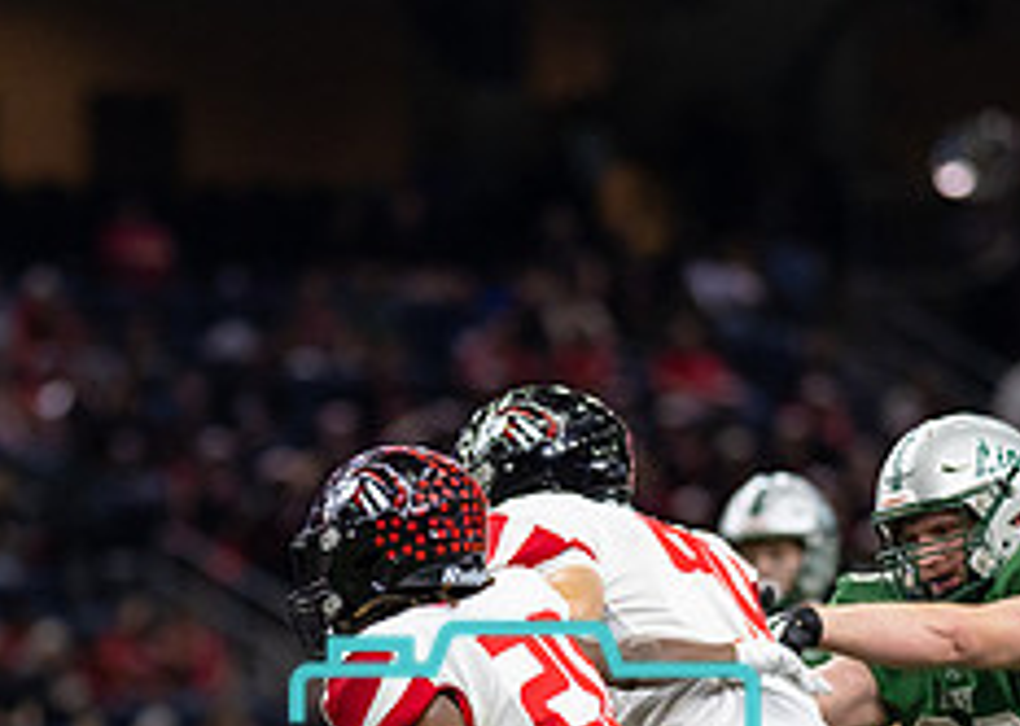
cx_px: 498
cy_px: 733
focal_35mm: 455
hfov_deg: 4.4
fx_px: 13169
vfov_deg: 3.2
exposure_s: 1/1600
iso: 1000
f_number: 1.8
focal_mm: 135
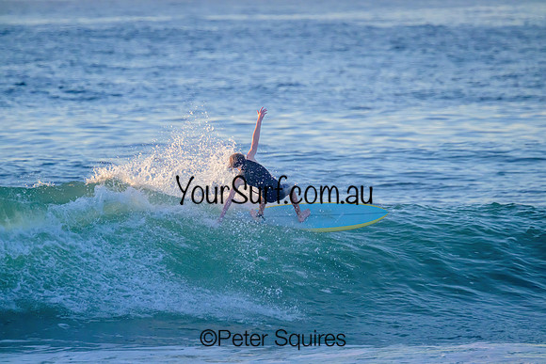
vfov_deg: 1.7
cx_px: 273
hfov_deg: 2.6
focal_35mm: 800
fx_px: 12136
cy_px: 182
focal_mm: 800
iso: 2800
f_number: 11
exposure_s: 1/1250
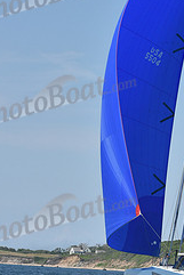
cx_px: 196
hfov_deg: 6.2
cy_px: 143
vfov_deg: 9.3
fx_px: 1692
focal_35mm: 221
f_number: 9
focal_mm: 92
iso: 320
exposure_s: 1/1600
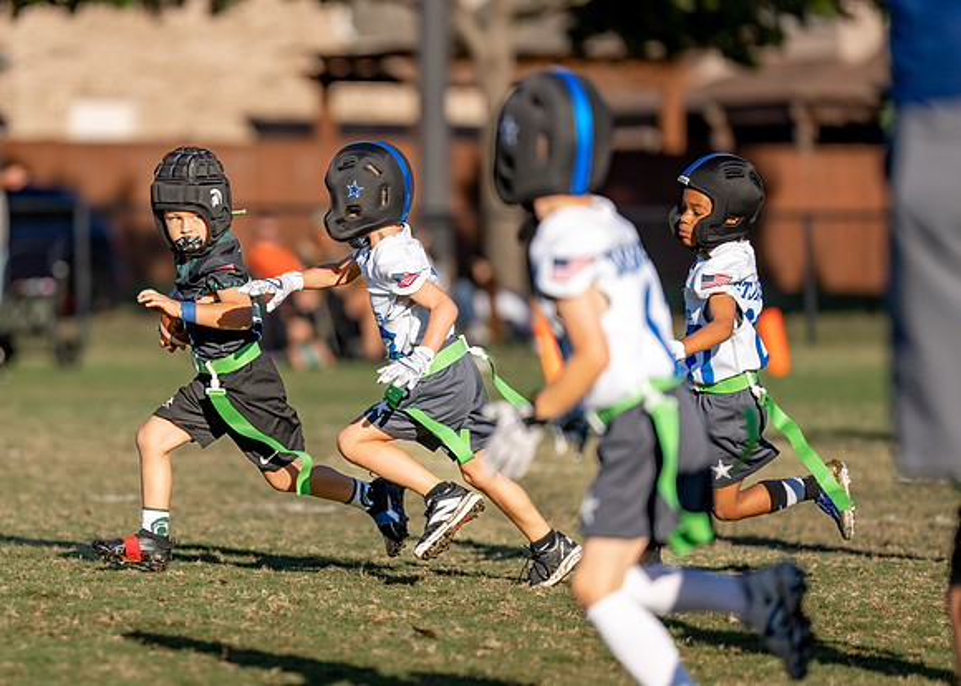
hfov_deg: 6.8
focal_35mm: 297
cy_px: 333
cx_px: 268
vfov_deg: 4.8
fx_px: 8110
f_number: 2.8
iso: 100
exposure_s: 1/2000
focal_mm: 200
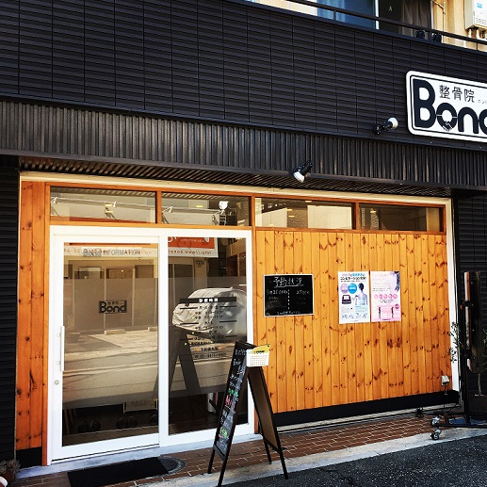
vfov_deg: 47.2
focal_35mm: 35
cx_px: 300
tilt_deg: +5.9
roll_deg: +1.0
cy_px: 249
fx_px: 557
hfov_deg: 46.9
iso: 25
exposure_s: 1/246
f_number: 2.2
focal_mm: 4.15
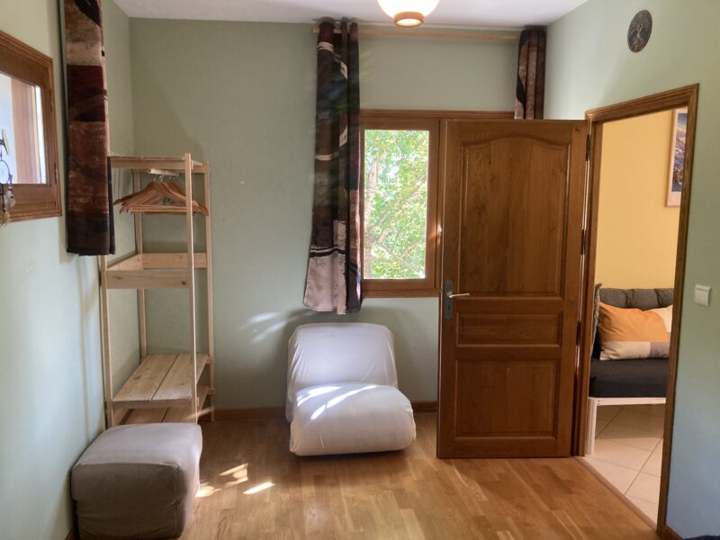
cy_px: 270
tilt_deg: -8.1
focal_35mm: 28
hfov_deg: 63.4
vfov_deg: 49.7
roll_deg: -1.1
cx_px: 360
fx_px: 582
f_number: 1.8
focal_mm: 3.99
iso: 250
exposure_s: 1/60
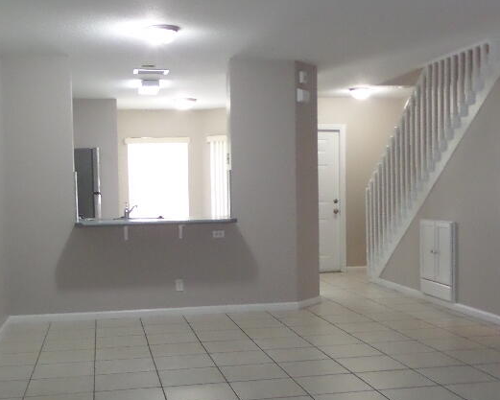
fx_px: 681
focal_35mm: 46
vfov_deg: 32.7
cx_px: 241
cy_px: 229
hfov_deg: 40.3
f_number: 3.2
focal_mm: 4
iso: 480
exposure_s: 1/30
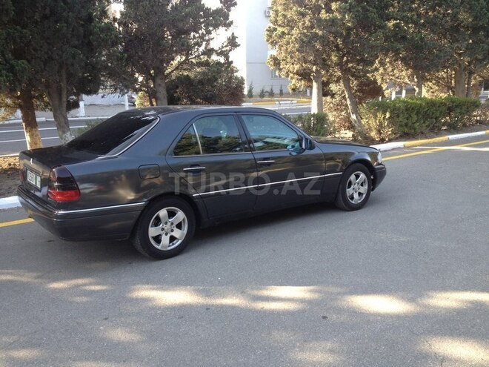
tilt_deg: -10.4
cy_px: 184
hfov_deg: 52.6
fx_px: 494
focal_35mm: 35
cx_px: 244
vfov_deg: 40.7
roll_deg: -1.0
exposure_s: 1/137
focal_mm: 4.28
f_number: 2.4
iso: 50
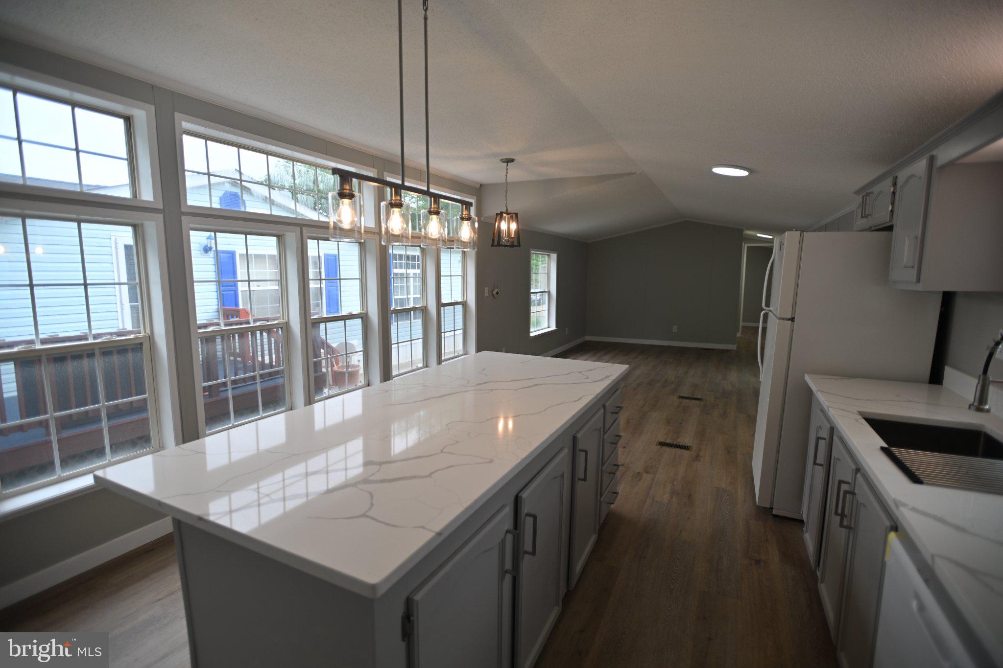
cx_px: 502
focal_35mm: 17
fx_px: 474
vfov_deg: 70.4
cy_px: 334
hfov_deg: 93.3
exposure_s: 1/160
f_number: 2.8
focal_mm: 17
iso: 100
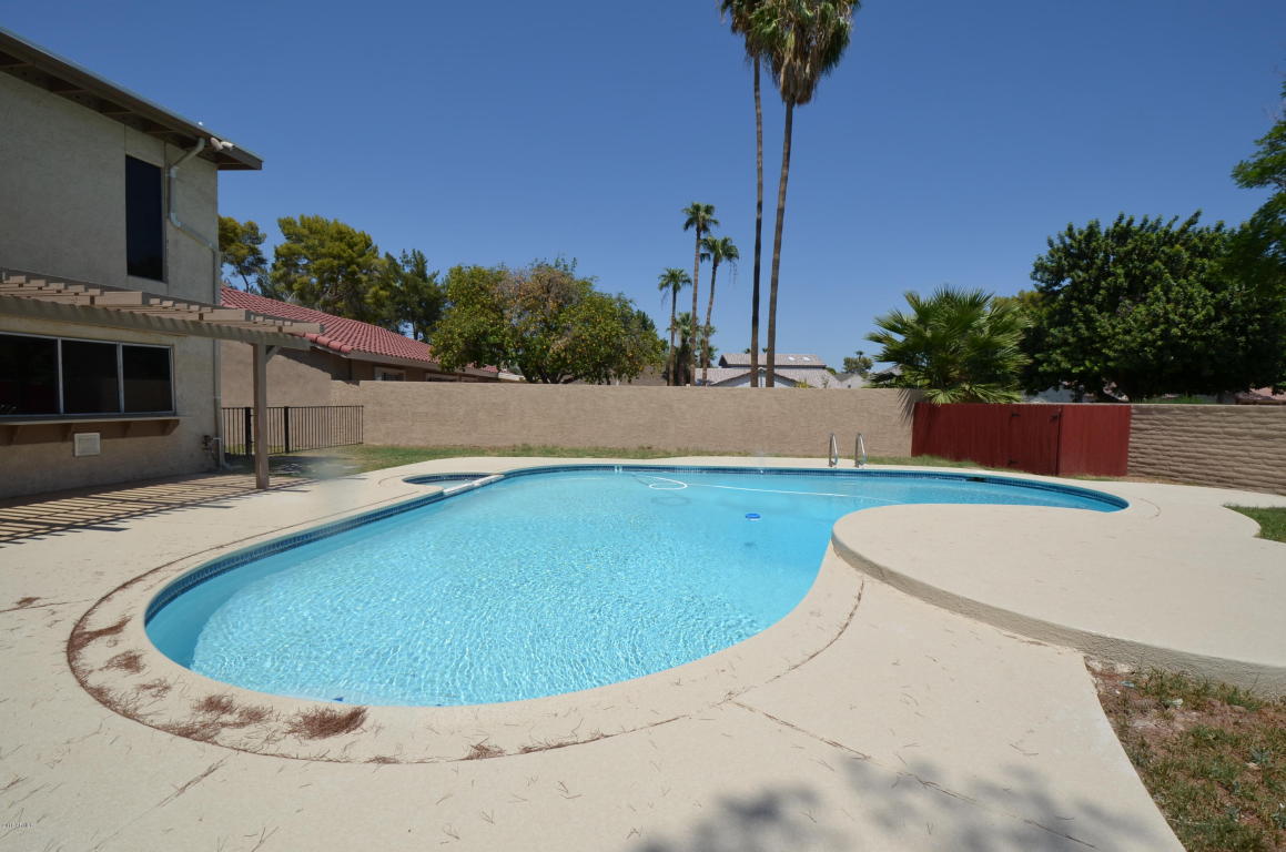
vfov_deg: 77.1
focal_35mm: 15
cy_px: 426
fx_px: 535
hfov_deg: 100.5
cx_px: 643
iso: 100
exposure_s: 1/320
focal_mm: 10
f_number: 9
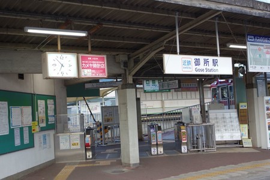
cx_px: 135
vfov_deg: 26.5
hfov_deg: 38.9
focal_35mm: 51
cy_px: 90
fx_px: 382
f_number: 3.2
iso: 125
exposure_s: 1/60
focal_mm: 18.88
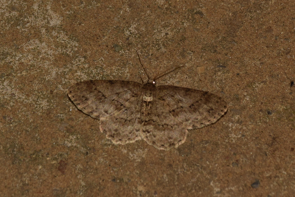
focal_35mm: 210
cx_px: 148
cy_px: 98
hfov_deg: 9.8
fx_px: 1720
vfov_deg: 6.5
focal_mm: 140
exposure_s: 1/200
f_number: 14
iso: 100
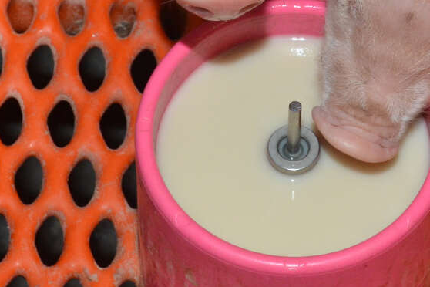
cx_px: 468
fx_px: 2174
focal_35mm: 182
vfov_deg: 7.5
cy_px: -69
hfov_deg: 11.1
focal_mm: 48
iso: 1600
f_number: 8
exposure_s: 1/60
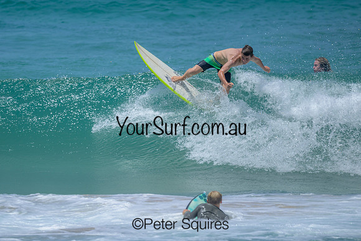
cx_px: 145
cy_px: 125
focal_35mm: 1004
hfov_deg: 2.1
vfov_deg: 1.4
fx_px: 10066
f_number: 6.3
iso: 250
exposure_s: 1/2500
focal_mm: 800
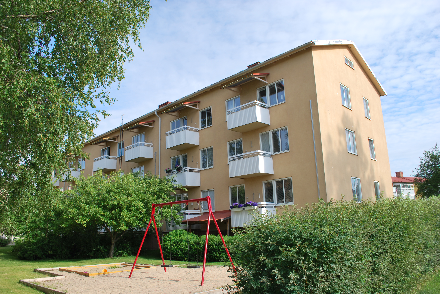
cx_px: 220
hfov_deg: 67.3
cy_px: 147
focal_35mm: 27
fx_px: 330
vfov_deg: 48.0
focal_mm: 18
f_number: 7.1
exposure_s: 1/200
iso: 100
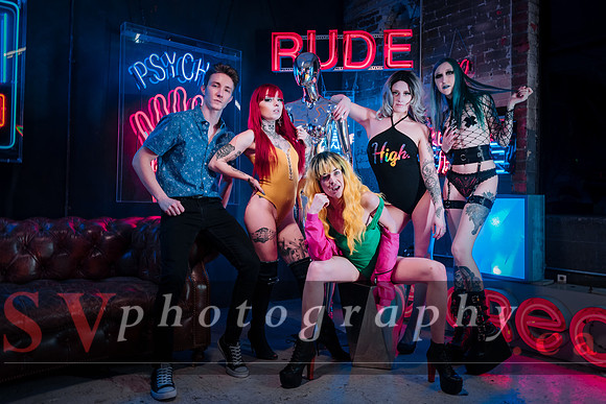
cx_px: 306
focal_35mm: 31
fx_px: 515
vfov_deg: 42.8
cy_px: 191
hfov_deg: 60.9
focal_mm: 29
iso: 400
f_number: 4
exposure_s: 1/60
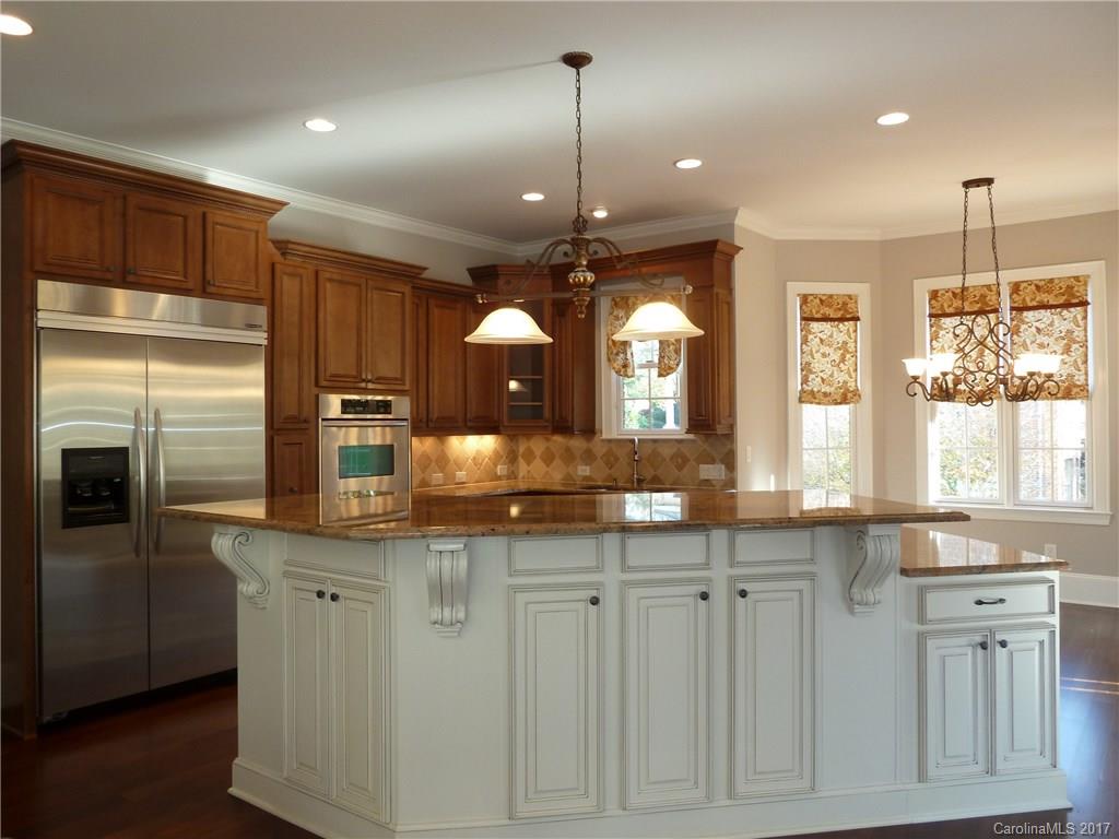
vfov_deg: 54.9
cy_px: 420
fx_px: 808
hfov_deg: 69.4
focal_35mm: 25
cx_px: 560
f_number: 3.3
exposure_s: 1/30
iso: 125
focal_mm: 4.1
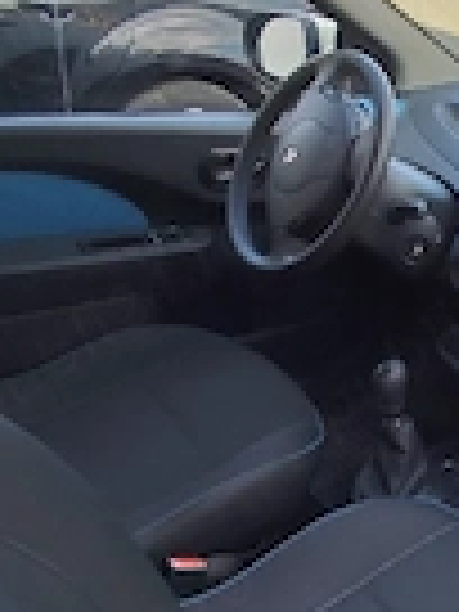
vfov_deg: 40.2
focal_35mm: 47
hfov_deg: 27.3
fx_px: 831
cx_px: 549
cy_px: 376
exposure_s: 1/357
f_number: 2.2
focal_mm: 1.65
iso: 50
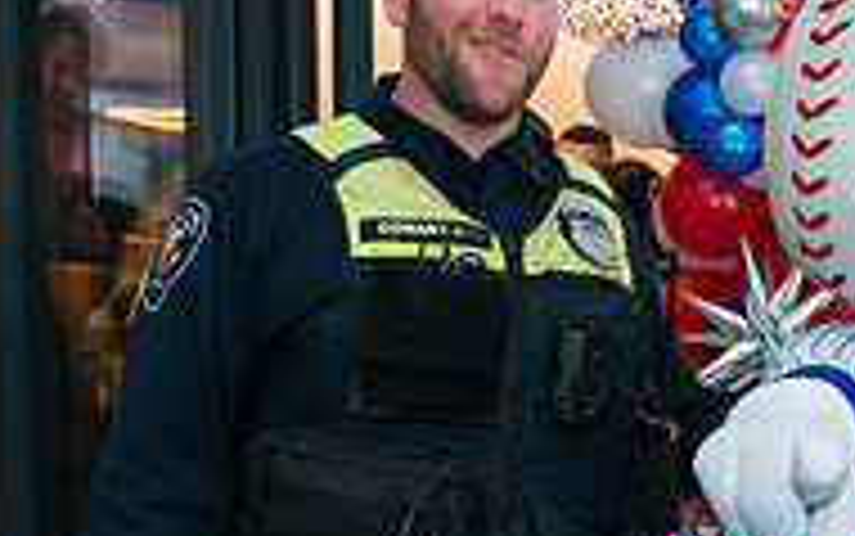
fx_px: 1958
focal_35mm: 84
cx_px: 963
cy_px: 464
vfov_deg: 15.4
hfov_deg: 23.0
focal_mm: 27
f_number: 4
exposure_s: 1/200
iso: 400
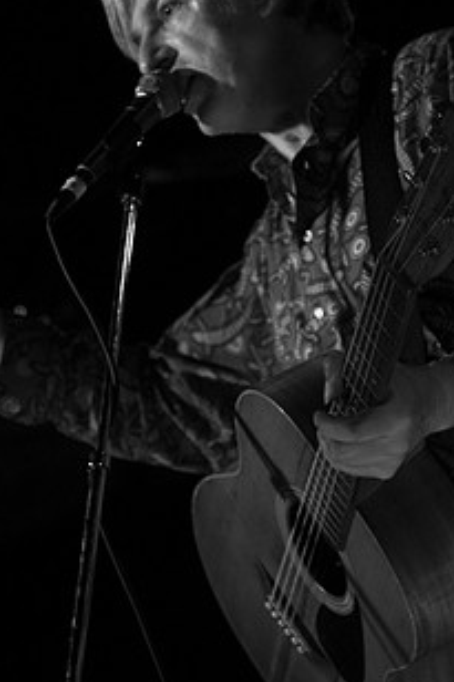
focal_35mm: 127
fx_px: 2405
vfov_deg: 16.1
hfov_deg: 10.8
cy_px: 310
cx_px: 161
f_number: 2.8
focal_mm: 58
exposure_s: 1/40
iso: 800
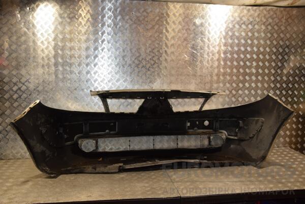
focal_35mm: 33
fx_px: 280
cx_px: 152
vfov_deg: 40.0
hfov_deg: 57.2
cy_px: 102
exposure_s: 1/200
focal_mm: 22
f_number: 5
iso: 800
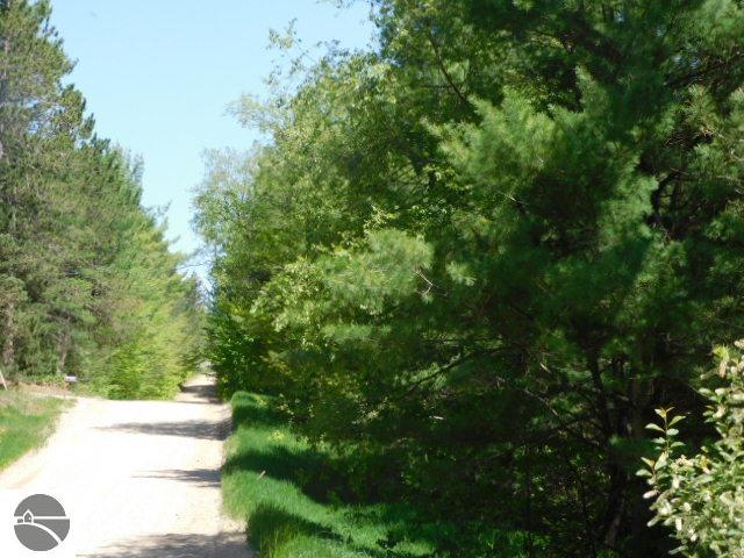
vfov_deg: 18.4
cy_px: 279
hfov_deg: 24.4
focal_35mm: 80
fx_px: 1719
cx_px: 372
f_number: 4.4
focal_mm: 14.2
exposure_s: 1/400
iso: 125
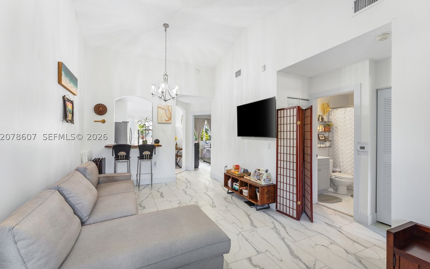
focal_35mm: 15
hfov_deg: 101.5
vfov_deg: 74.8
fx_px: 176
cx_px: 212
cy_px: 136
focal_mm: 14
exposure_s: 1/6
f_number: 8
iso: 200
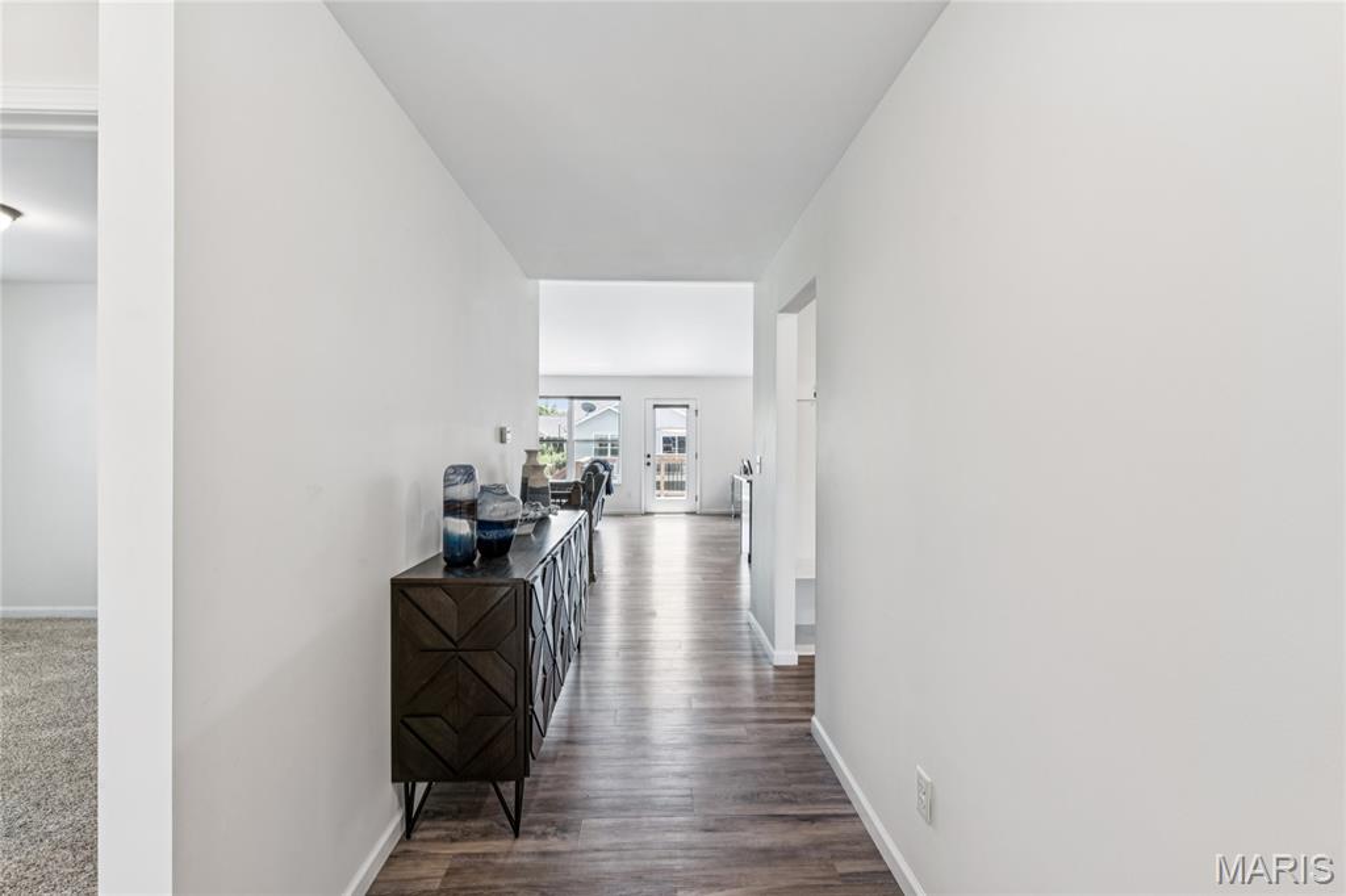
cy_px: 448
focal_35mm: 16
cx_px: 673
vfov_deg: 73.4
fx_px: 602
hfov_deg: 96.4
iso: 200
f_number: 13
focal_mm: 16.1
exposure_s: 1/6
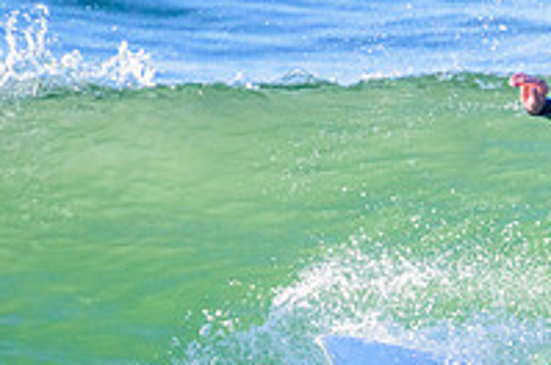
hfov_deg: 0.9
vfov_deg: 0.6
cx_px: 684
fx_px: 35711
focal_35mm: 2337
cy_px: 427
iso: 2000
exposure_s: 1/2000
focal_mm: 800
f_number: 11
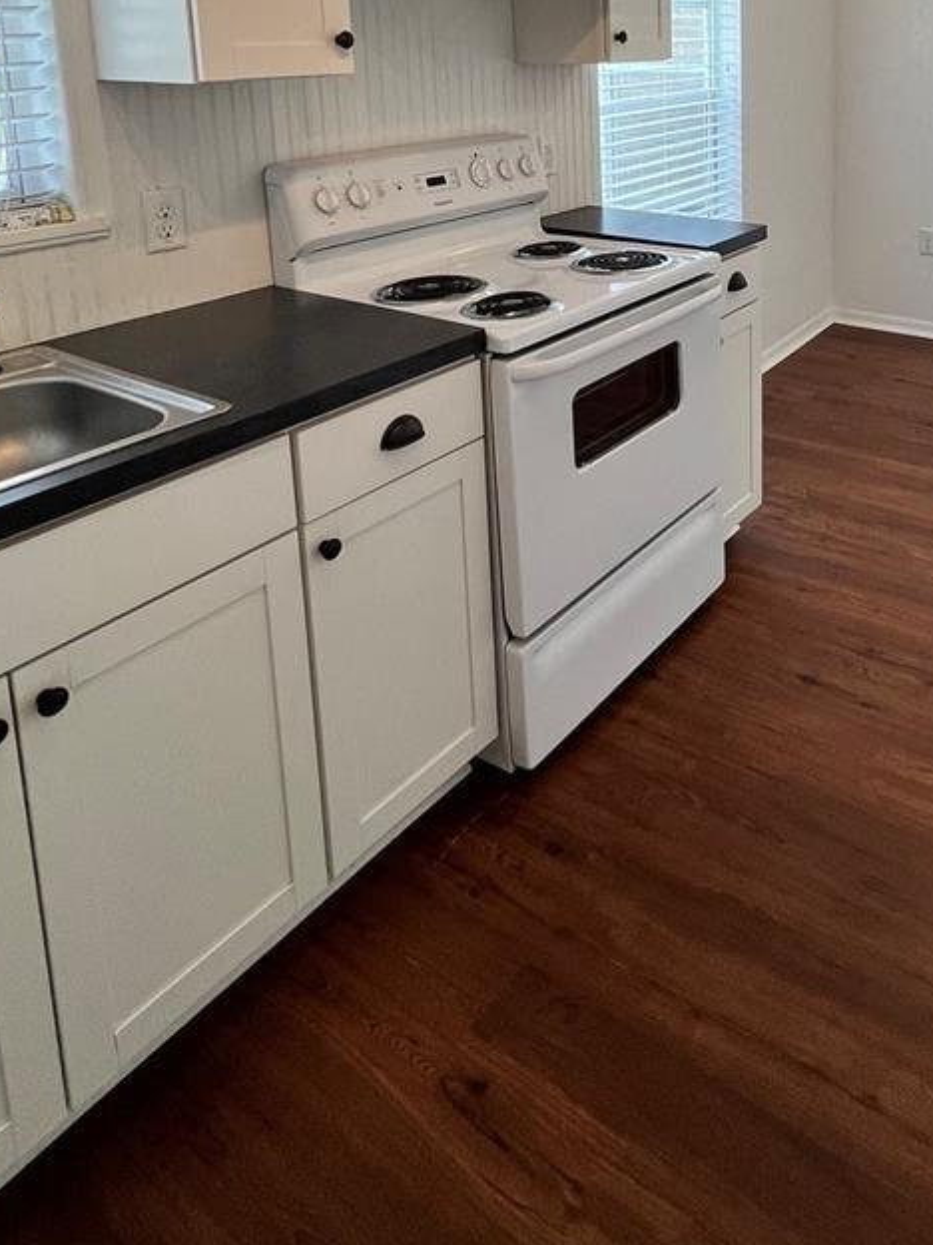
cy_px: 192
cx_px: 744
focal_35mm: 25
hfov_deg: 51.5
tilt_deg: -10.0
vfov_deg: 61.5
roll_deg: +0.1
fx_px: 898
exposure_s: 1/120
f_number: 1.8
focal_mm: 1.57
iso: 100
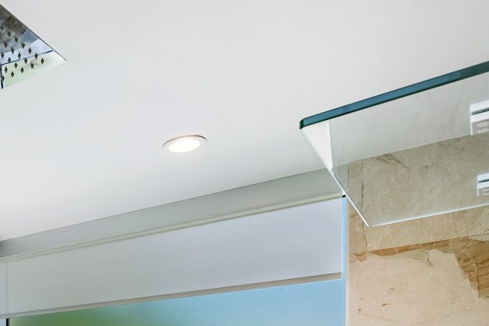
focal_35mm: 45
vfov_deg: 25.4
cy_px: 433
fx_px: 611
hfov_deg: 35.3
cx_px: -84
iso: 64
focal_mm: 16
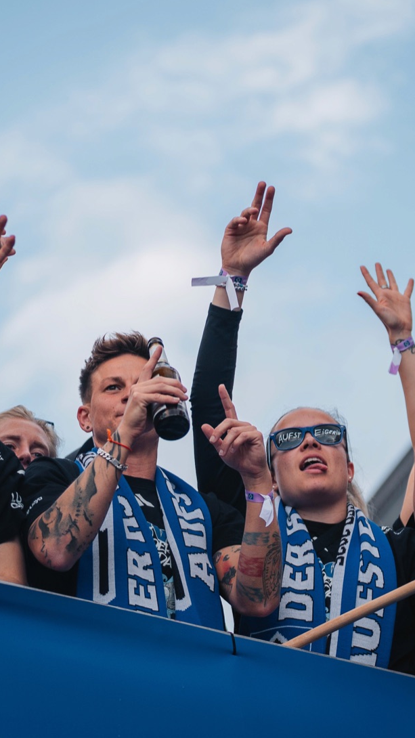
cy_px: 340
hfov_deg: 9.8
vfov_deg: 17.3
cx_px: 224
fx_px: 2426
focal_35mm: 124
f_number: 2.5
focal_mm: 63
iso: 100
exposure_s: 1/640
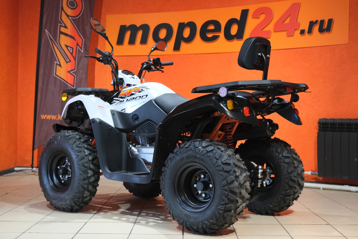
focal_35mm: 49
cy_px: 120
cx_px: 179
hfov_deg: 40.3
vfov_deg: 27.5
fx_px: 487
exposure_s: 1/80
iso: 1600
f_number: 4
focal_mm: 32.5
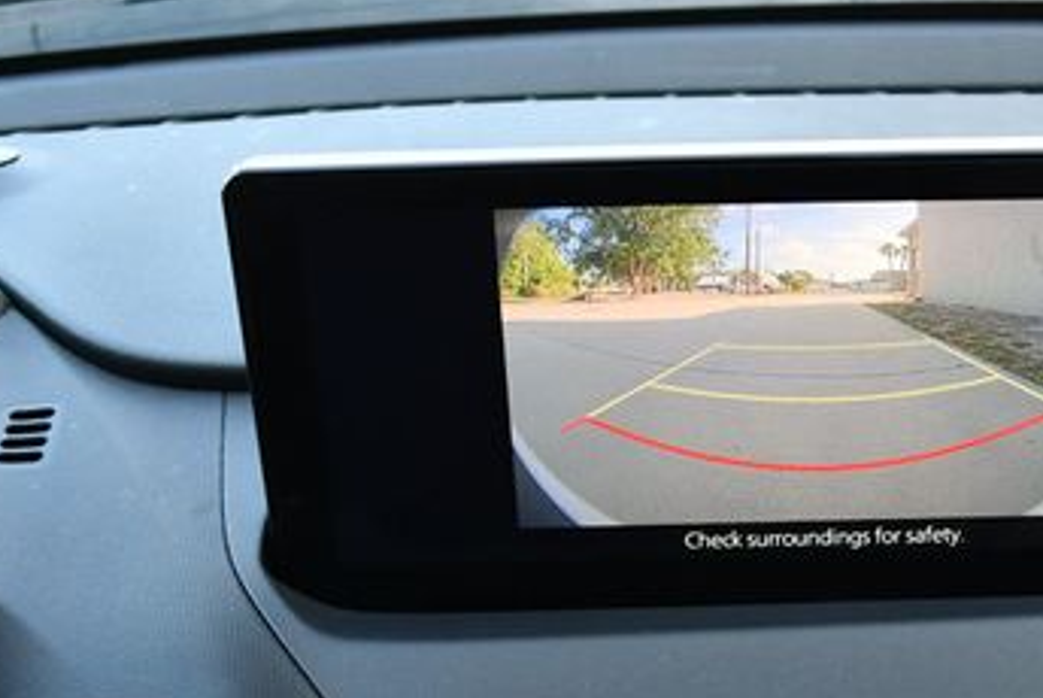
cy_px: 580
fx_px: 1943
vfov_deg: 20.1
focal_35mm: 67
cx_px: 803
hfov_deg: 29.5
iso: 640
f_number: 3.5
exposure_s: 1/250
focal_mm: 18
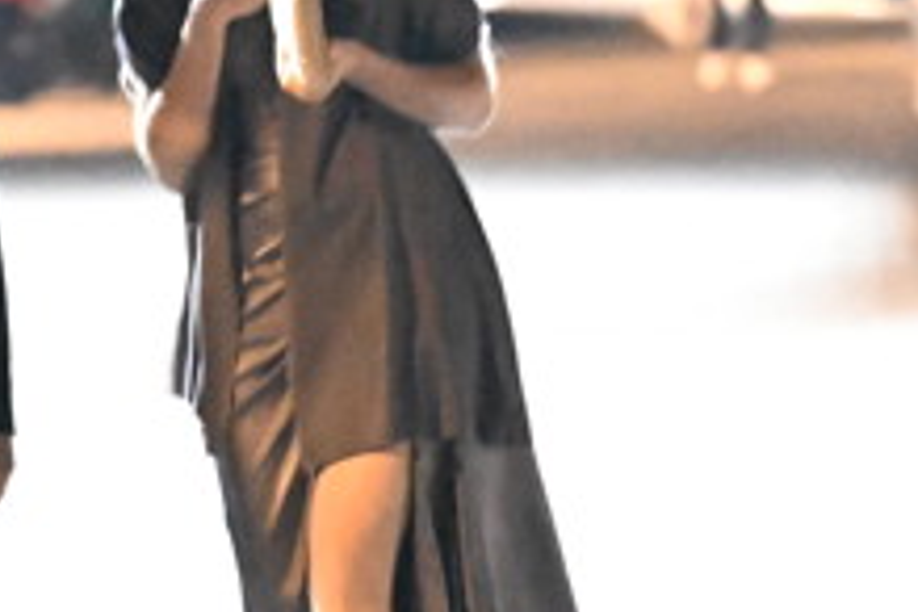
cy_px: 386
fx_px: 15018
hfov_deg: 3.5
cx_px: 21
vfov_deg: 2.3
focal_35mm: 589
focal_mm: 125
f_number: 2.8
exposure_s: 1/30
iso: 32000
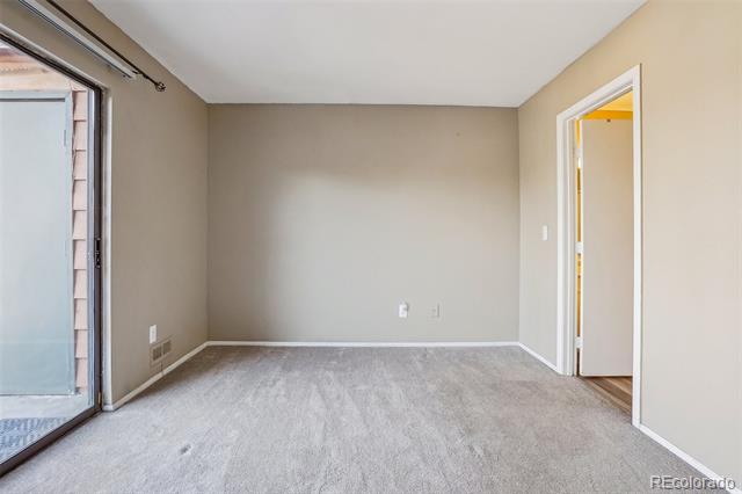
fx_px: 309
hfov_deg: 100.4
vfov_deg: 77.3
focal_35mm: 15
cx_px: 371
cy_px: 247
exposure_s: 1/15
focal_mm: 10
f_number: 8
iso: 400
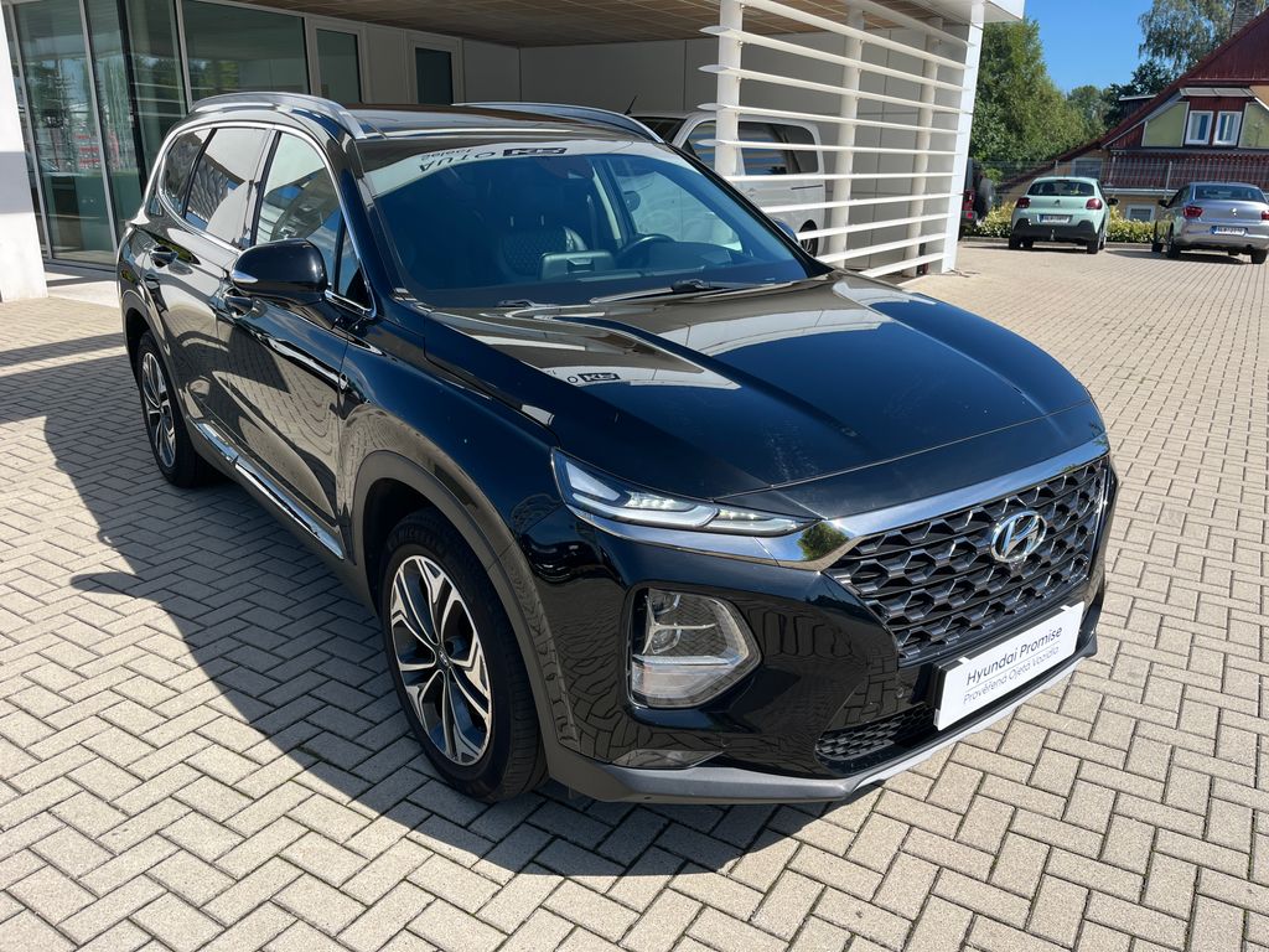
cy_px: 476
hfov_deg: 67.3
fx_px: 953
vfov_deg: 53.1
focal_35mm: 26
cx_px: 634
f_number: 1.6
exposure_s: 1/2062
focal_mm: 5.1
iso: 50
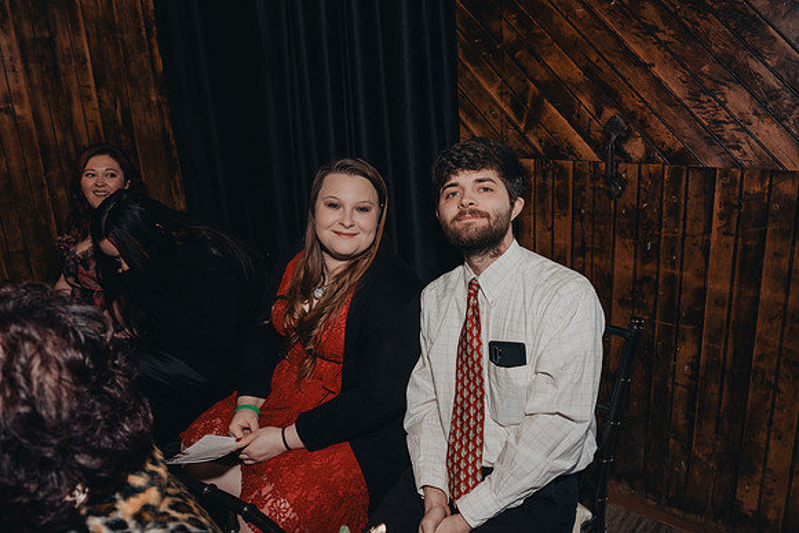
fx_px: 649
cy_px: 266
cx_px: 400
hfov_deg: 63.2
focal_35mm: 29
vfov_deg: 44.7
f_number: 5
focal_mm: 29
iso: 800
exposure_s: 1/200
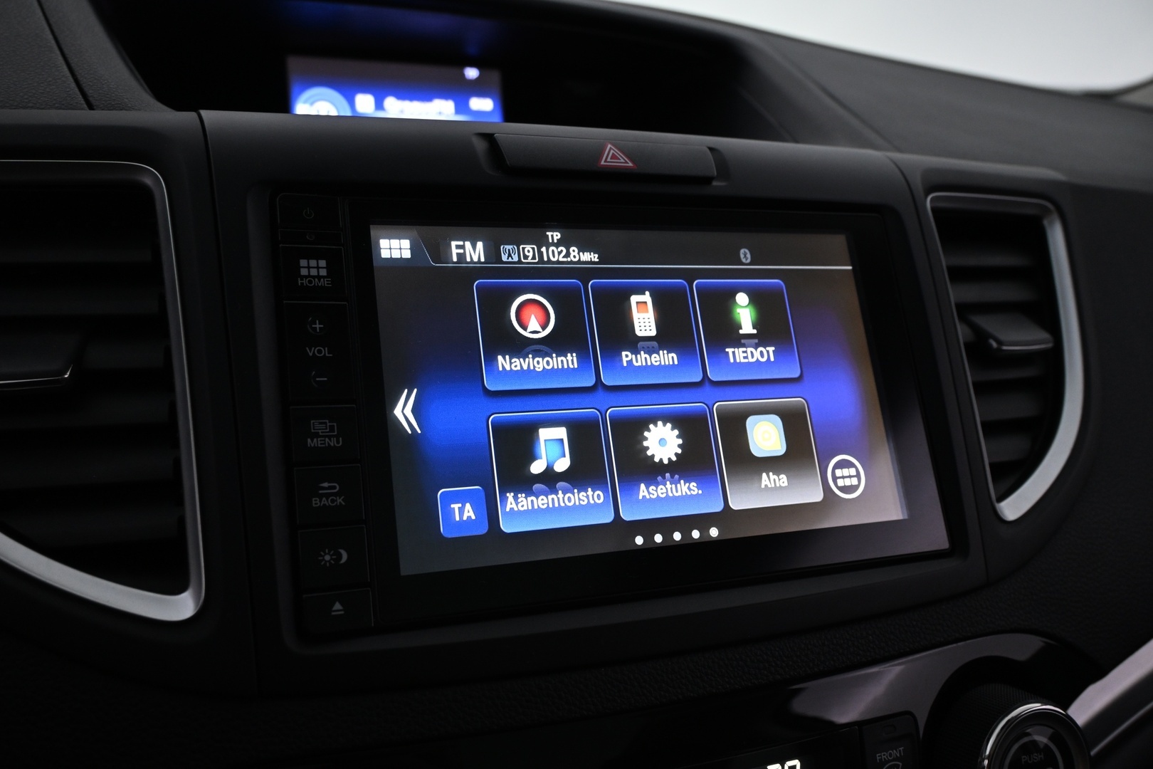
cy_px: 384
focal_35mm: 30
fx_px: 961
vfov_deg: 43.6
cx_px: 576
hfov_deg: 61.9
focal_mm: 20
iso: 800
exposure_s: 1/30
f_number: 5
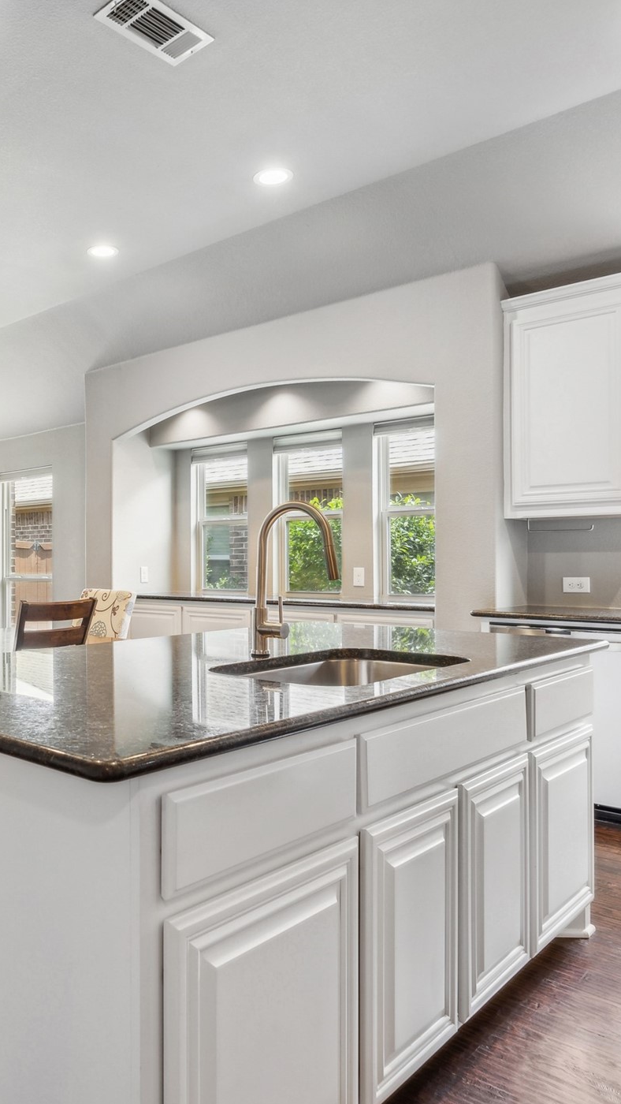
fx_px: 761
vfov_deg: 71.9
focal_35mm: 26
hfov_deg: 42.1
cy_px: 557
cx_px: 107
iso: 200
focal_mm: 16
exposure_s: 1/6
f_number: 5.6
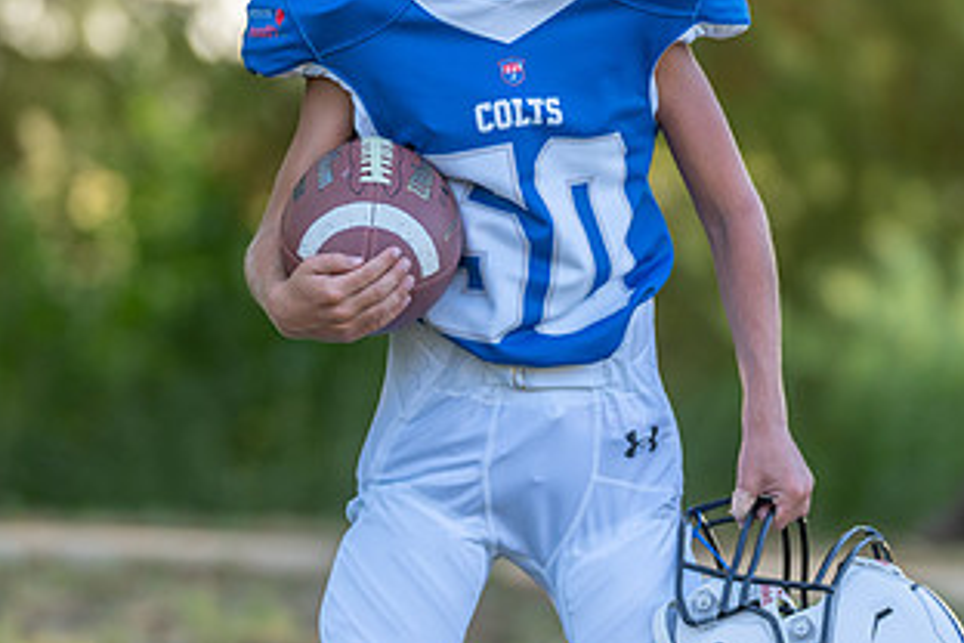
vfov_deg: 5.5
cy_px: 100
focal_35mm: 251
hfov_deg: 8.2
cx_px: 541
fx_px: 6721
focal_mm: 131
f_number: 2.8
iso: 160
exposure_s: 1/320
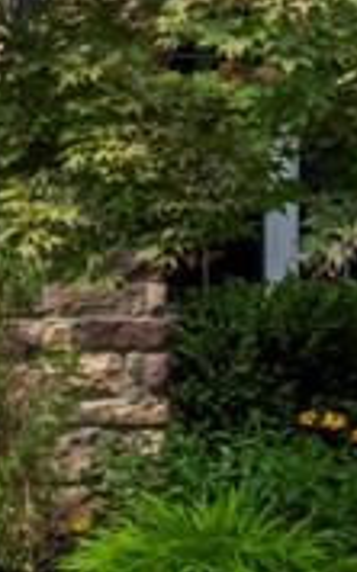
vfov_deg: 14.1
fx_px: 2276
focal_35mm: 146
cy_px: -10
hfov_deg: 7.9
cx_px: -640
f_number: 11
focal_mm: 12.29
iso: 110
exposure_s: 1/15
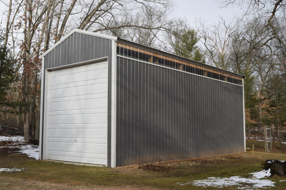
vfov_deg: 30.8
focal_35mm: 44
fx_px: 346
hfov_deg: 45.0
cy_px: 95
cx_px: 143
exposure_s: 1/250
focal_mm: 29
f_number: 8
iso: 400
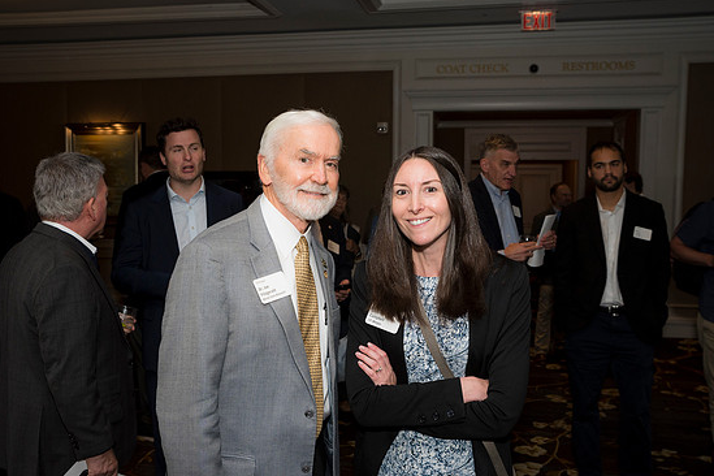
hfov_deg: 51.9
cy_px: 249
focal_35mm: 37
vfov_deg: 35.9
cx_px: 363
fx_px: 734
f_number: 5.6
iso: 800
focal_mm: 35
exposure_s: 1/125
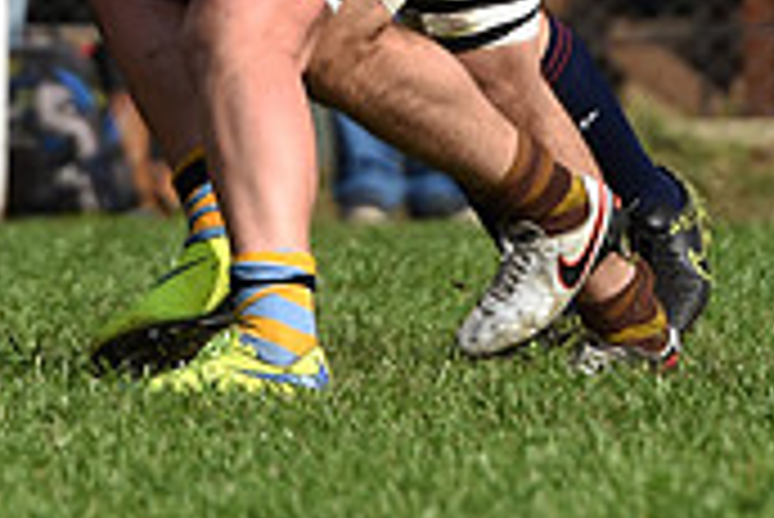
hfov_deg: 2.0
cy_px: -331
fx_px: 21711
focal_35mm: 1009
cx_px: -18
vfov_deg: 1.4
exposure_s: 1/4000
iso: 250
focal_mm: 200
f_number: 3.5
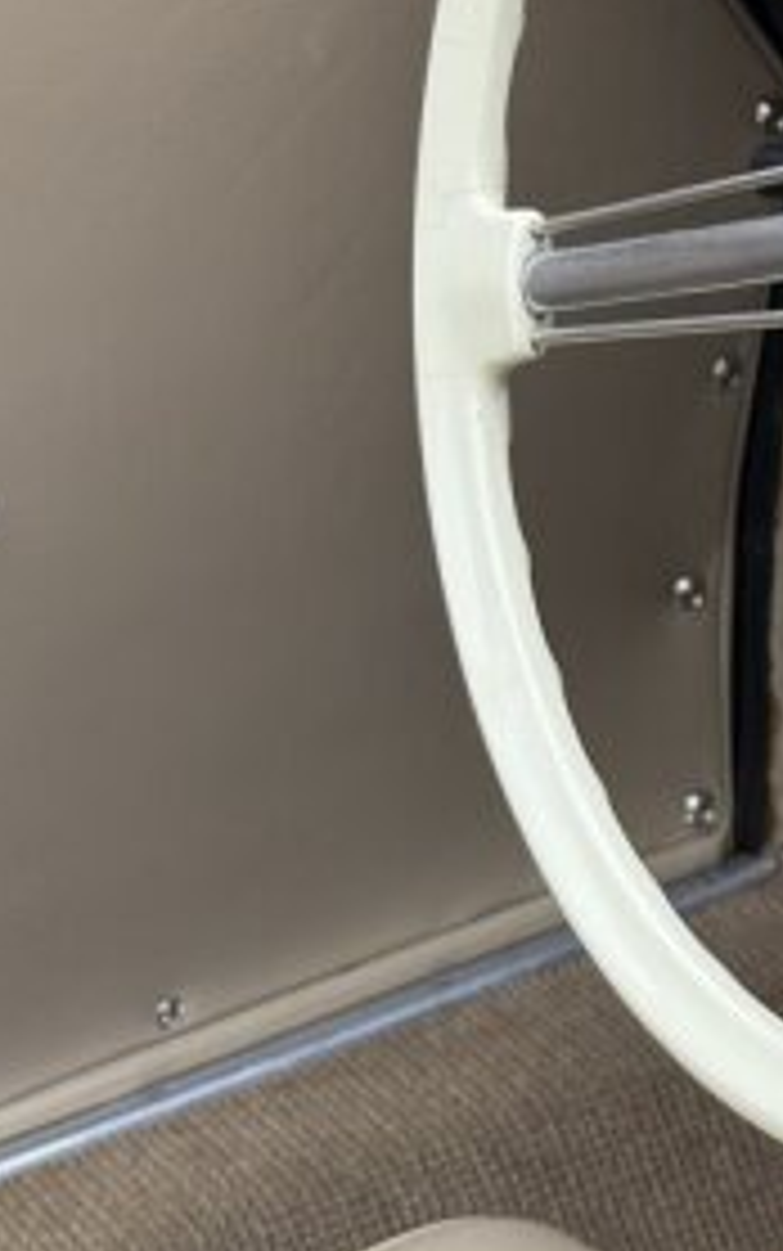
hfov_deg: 10.6
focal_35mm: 117
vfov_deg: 17.7
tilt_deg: -20.8
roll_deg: +0.5
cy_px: 266
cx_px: 1341
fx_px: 3991
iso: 125
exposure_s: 1/49
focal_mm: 6.76
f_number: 1.78
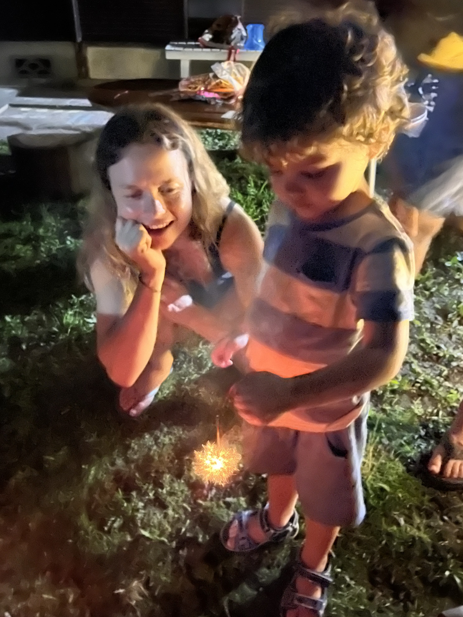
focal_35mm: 27
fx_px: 482
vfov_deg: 65.3
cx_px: 234
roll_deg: -1.6
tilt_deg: -31.6
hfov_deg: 51.4
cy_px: 300
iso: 5000
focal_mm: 5.1
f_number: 1.6
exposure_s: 1/2
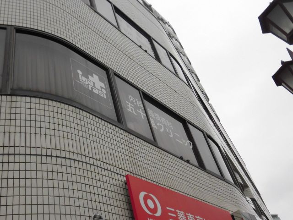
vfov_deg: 37.7
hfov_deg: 49.0
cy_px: 110
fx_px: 322
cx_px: 146
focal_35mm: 38
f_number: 3.7
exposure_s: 1/1000
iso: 100
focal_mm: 6.77
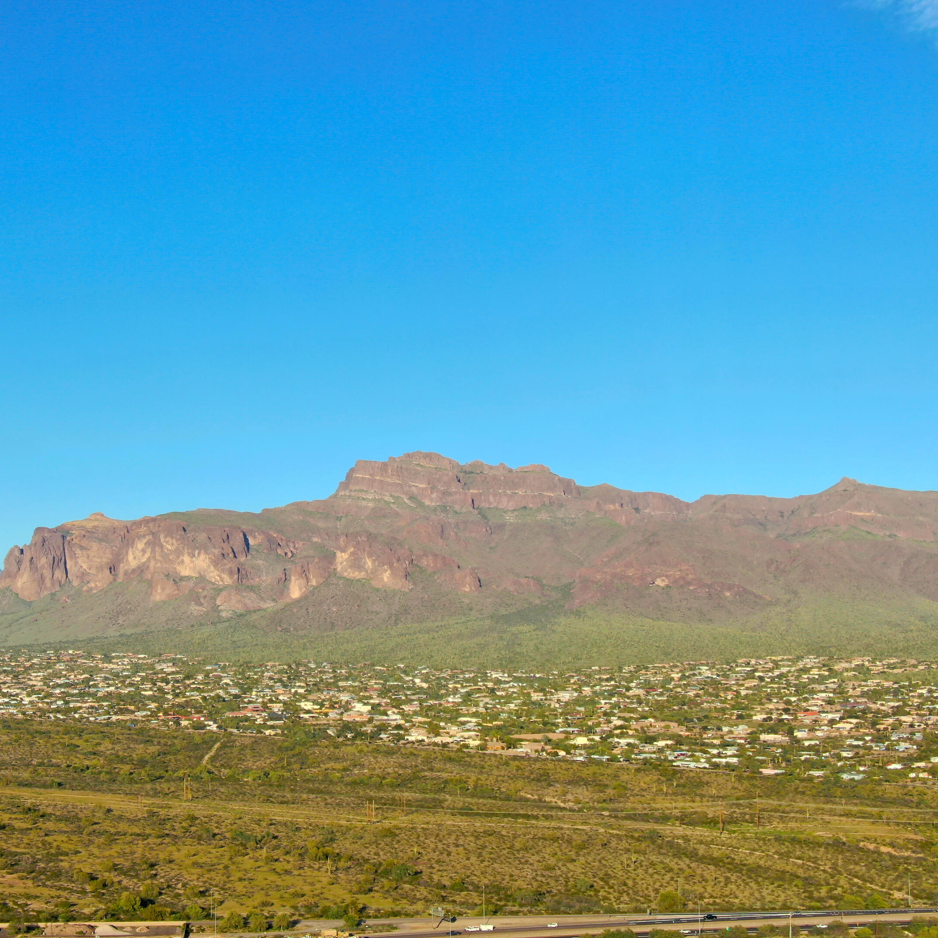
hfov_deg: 28.9
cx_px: 334
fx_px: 1809
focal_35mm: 59
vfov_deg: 29.1
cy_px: 468
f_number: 3.8
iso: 100
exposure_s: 1/80
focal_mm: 8.6
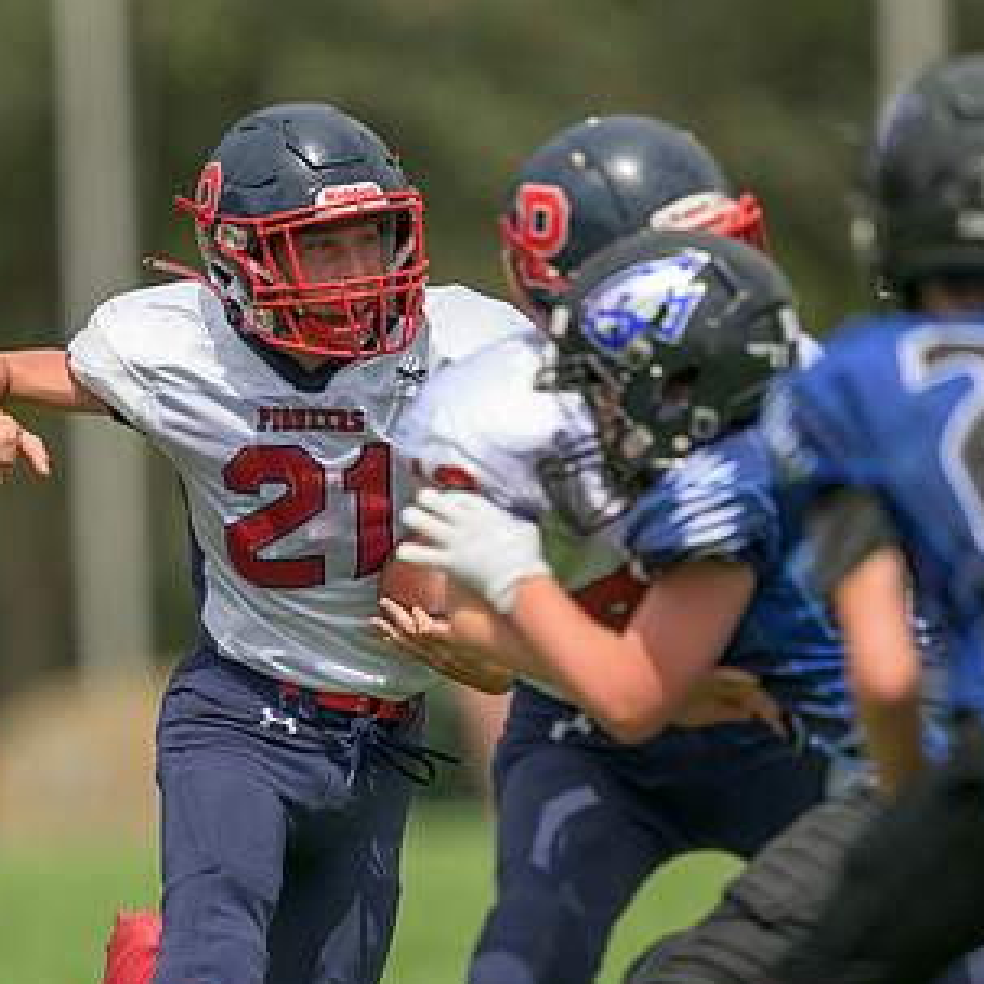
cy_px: 673
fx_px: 33158
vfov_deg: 1.7
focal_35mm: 1031
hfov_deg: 1.7
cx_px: 381
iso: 200
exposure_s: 1/5000
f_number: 2.8
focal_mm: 400
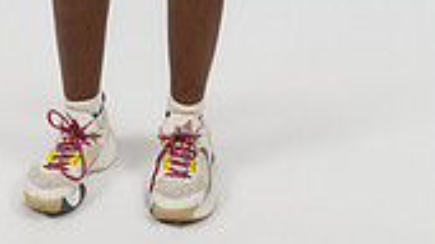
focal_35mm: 107
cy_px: -313
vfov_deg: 10.1
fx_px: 1233
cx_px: 120
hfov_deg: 19.9
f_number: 4
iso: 250
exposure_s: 1/160
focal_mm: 38.7
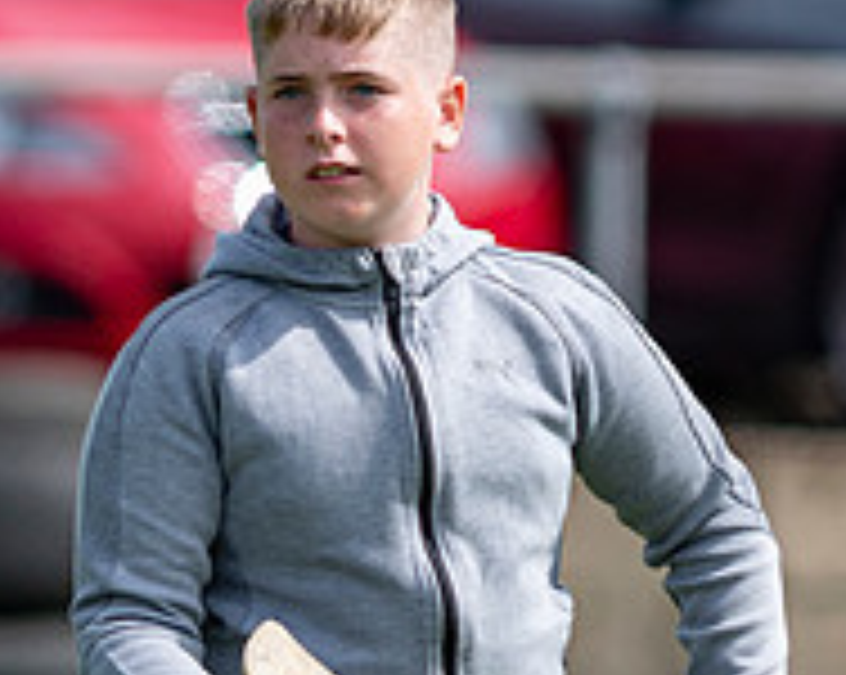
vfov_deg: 0.8
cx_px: 771
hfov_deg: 1.0
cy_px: 558
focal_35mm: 2013
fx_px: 50350
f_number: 2.8
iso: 100
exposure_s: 1/1600
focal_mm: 300
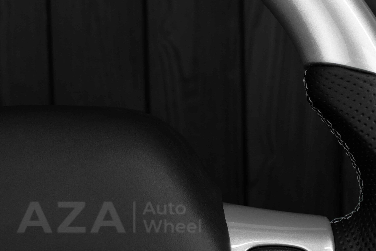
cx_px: 243
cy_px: 104
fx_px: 749
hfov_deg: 28.1
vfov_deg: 19.0
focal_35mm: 72
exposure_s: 1/125
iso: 500
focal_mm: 35
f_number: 6.3
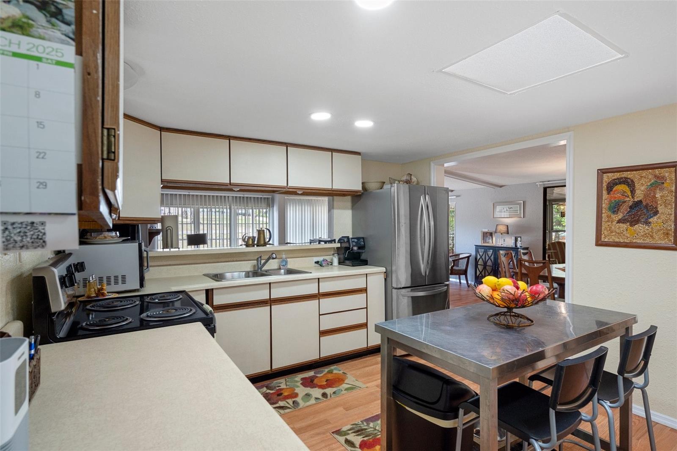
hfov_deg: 90.0
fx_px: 338
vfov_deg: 67.4
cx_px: 338
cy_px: 226
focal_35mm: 18
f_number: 8
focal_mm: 18
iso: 400
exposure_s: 1/6
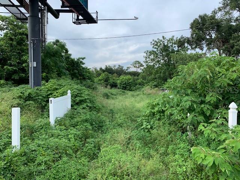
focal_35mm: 26
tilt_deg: -3.4
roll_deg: +1.0
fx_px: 180
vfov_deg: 53.1
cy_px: 90
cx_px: 120
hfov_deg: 67.3
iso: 25
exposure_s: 1/849
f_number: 1.8
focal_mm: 4.25
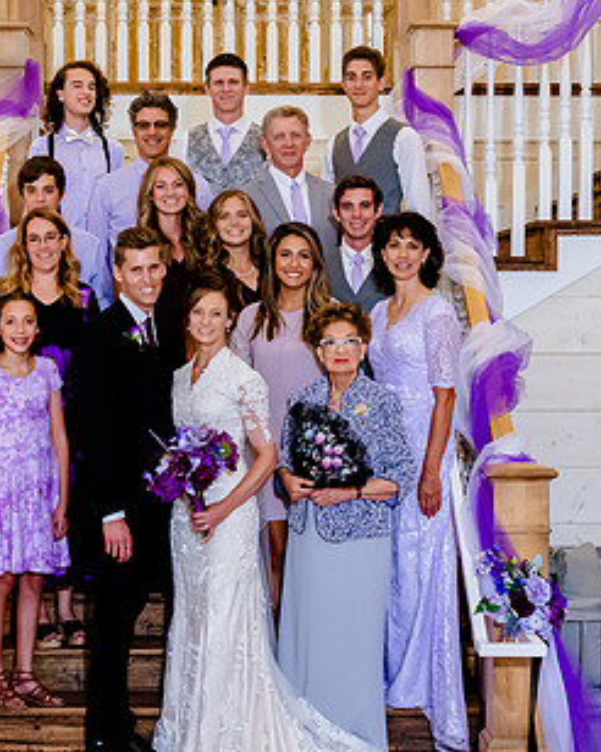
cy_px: 434
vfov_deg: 22.2
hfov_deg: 17.8
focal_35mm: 86
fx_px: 1914
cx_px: 214
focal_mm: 35
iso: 2500
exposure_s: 1/200
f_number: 6.3
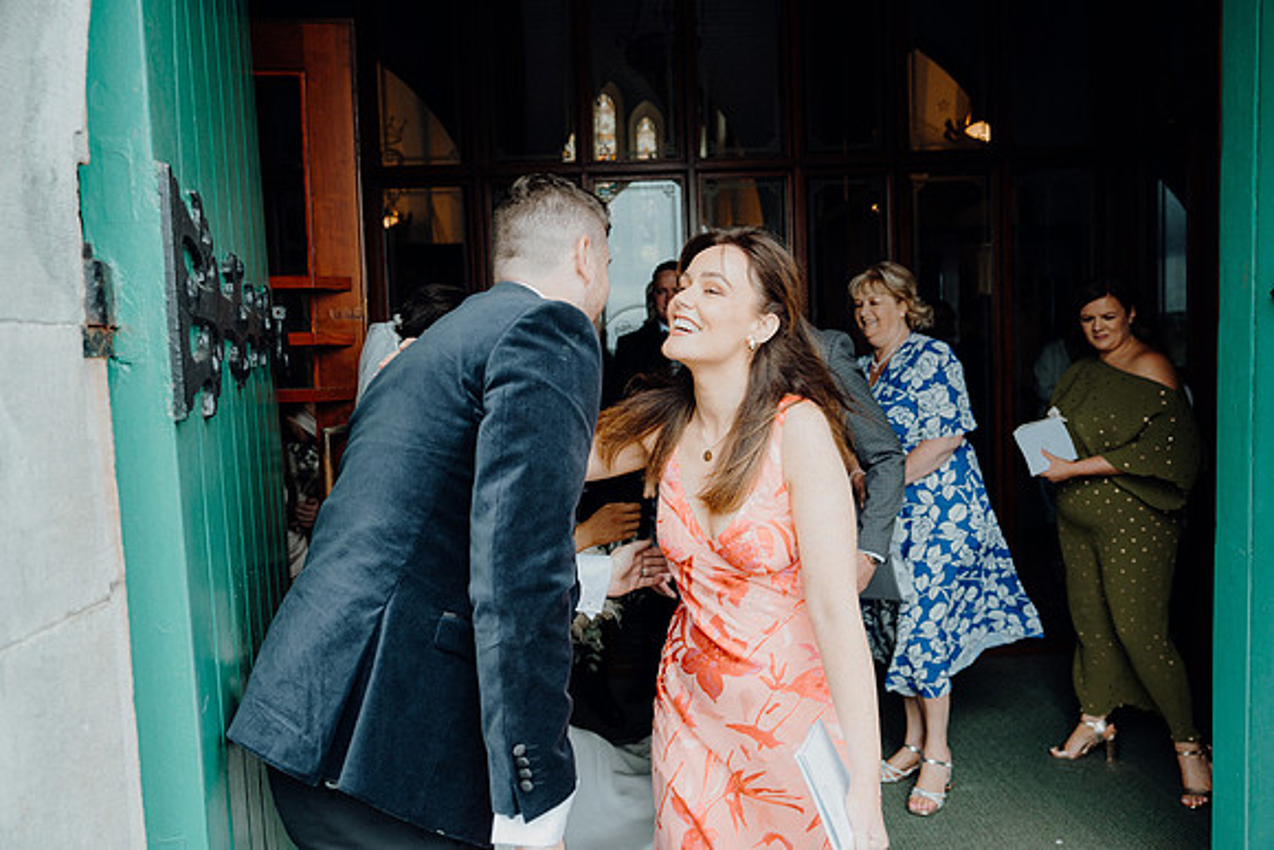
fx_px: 920
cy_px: 425
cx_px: 637
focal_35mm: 26
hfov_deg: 69.4
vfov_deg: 49.6
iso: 250
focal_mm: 26
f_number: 3.5
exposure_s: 1/200
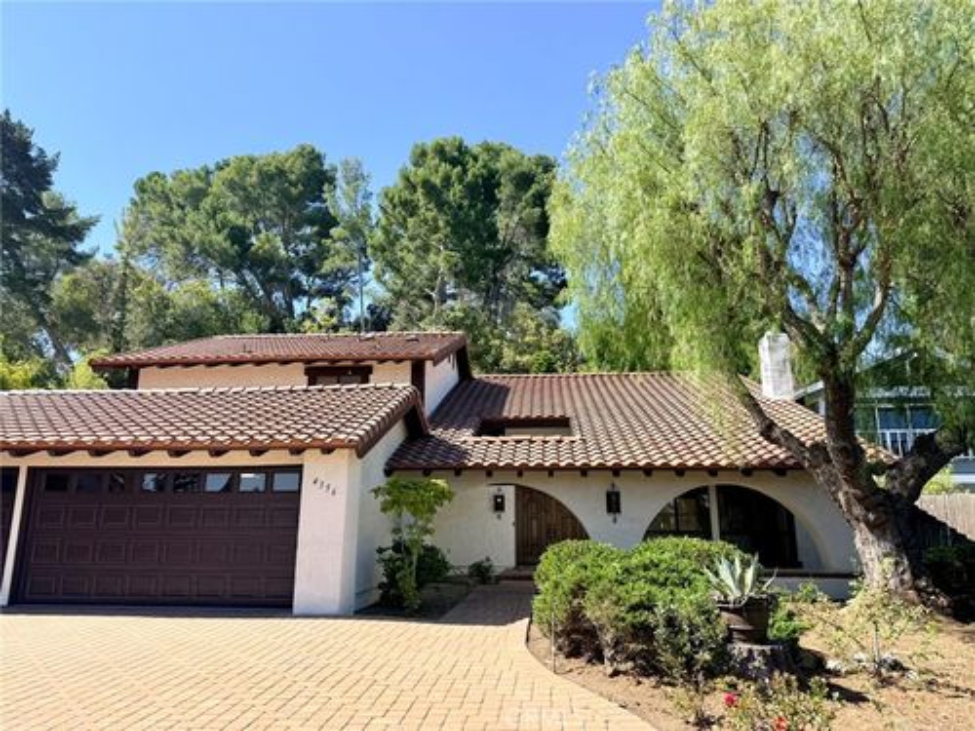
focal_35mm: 24
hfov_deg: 71.6
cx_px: 488
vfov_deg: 56.8
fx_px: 676
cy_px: 366
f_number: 1.78
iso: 80
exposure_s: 1/2299
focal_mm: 6.76
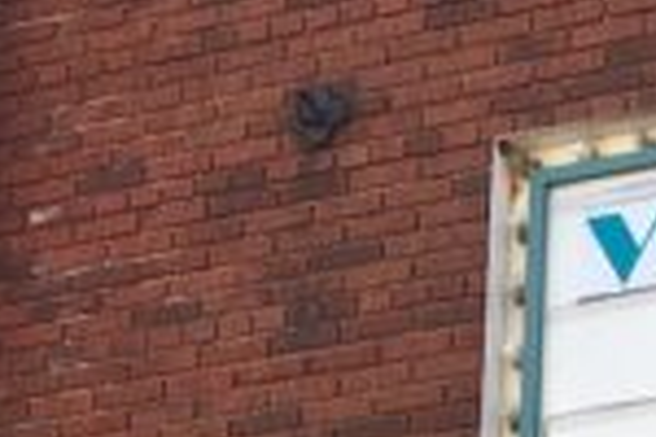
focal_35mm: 154
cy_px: 1114
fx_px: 2806
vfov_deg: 8.1
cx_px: 1242
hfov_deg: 12.1
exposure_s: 1/269
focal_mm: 4.15
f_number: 2.2
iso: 25
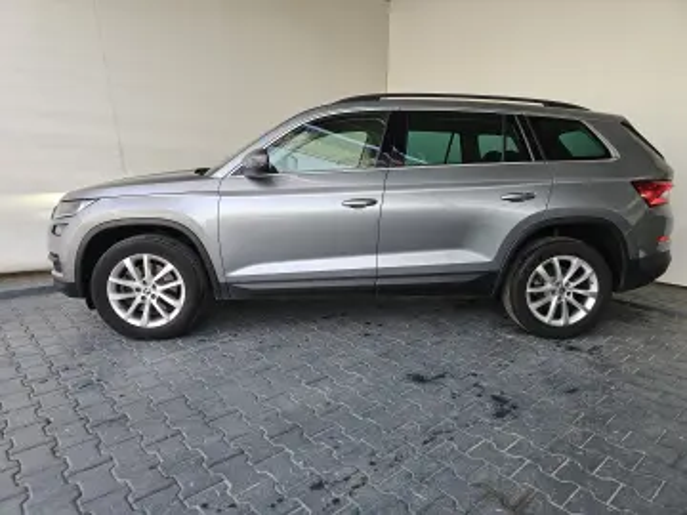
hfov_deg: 73.9
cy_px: 258
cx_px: 344
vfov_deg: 58.9
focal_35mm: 23
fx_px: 456
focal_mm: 6.3
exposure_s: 1/190
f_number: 1.7
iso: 25
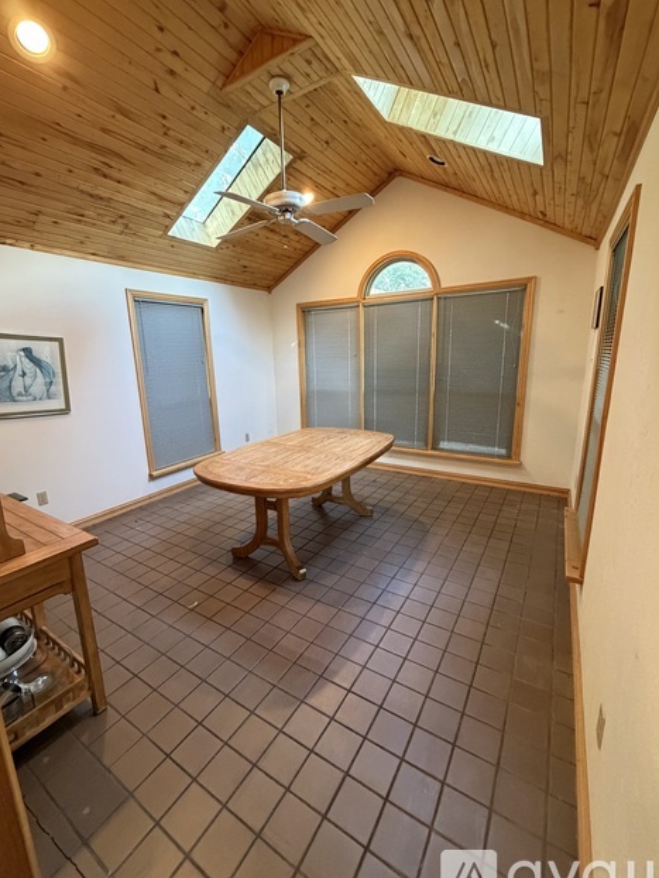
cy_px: 435
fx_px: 380
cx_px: 316
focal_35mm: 15
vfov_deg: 98.1
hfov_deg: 81.7
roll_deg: +1.4
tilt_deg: -11.8
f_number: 2.2
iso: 640
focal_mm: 2.22
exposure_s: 1/60
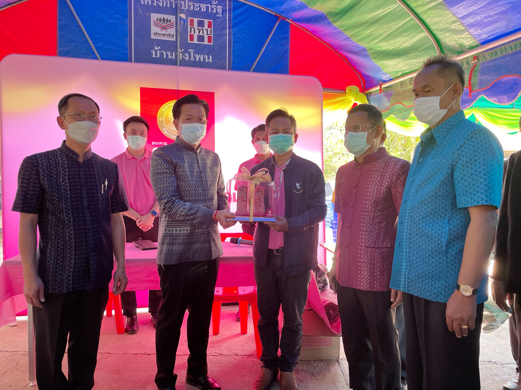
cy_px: 195
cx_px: 260
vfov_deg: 53.1
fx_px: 391
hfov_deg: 67.3
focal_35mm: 26
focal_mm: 4.2
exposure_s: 1/121
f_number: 1.6
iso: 100
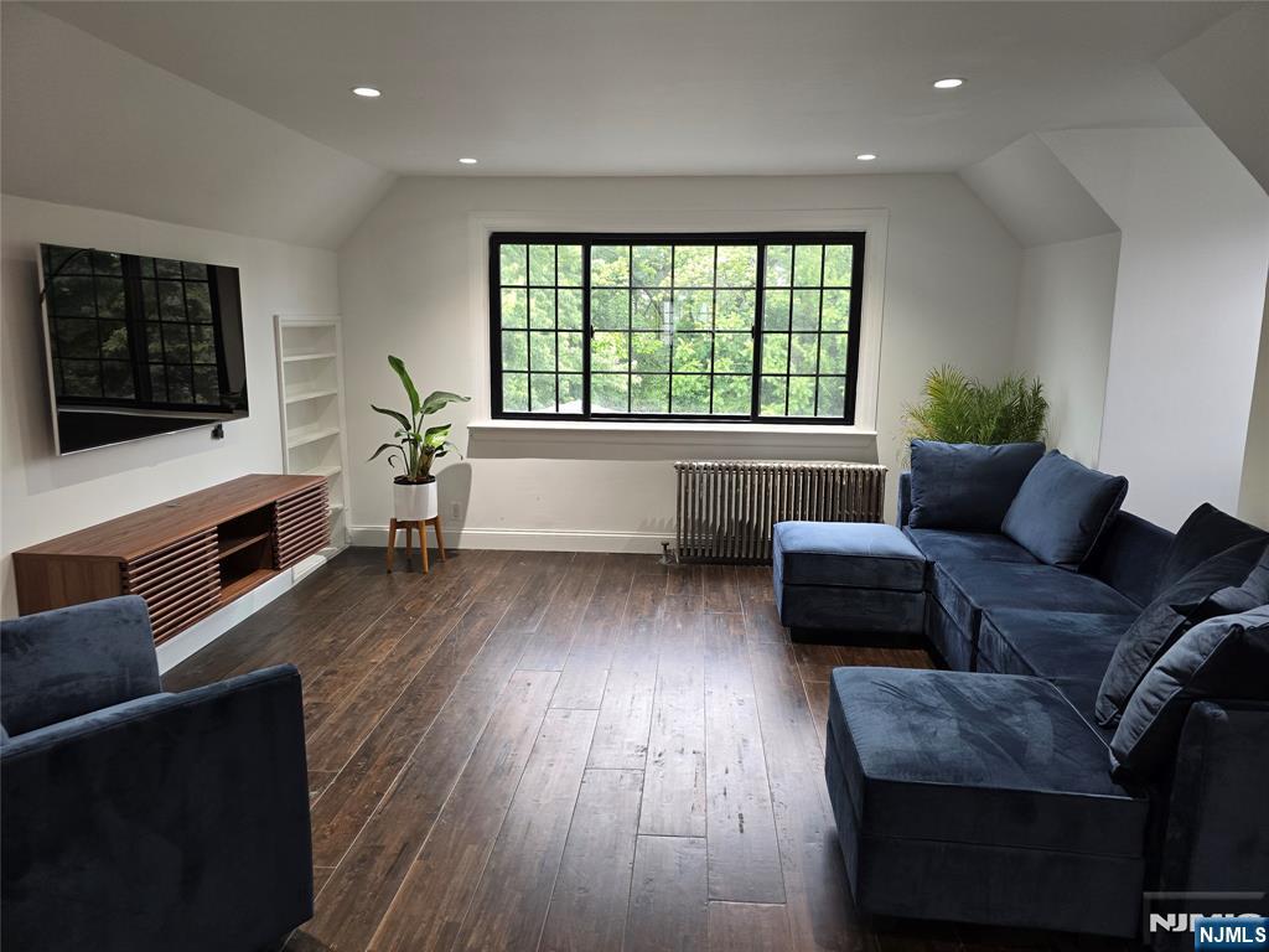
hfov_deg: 73.9
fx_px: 843
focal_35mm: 23
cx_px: 634
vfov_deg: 58.9
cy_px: 476
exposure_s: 1/120
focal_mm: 6.3
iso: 250
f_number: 1.7
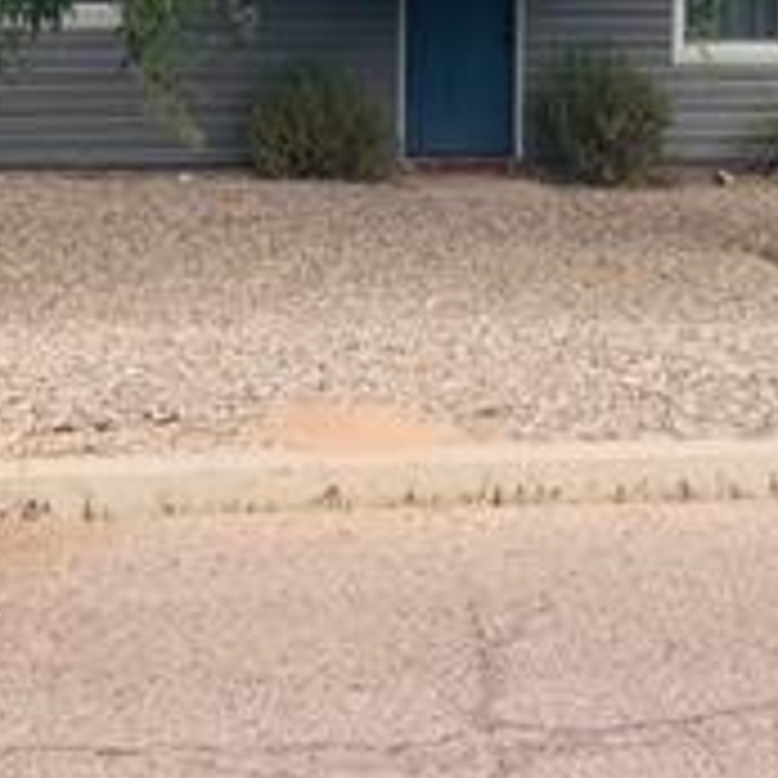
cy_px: -4
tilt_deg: -1.9
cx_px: 360
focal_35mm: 85
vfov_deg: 19.8
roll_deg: +0.1
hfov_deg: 20.4
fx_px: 2161
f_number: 1.8
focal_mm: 4.25
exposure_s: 1/1176
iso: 25
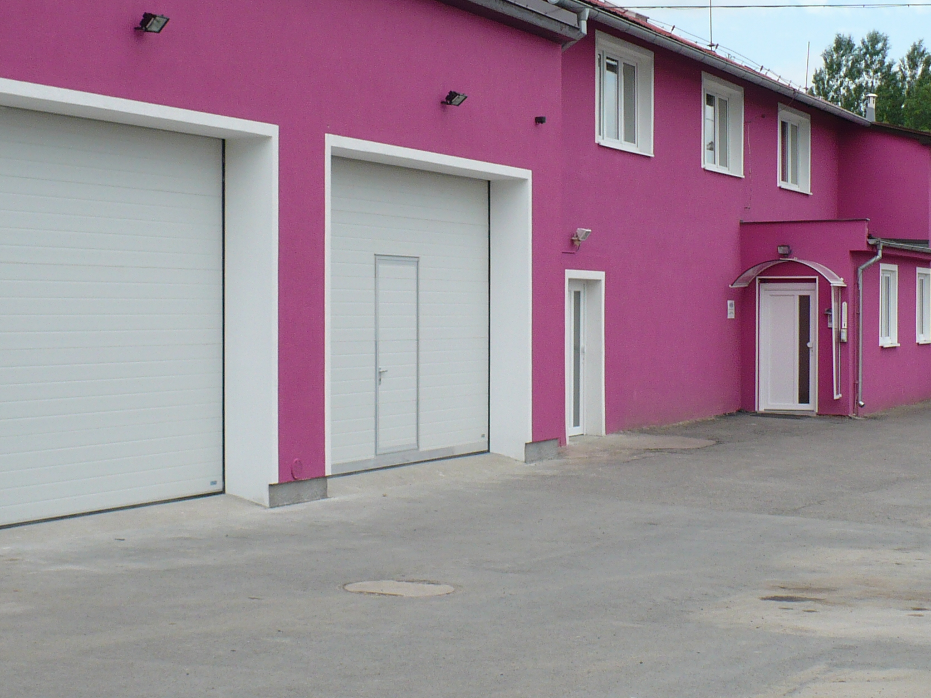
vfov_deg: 21.6
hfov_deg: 28.6
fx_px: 1829
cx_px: 445
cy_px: 334
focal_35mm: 68
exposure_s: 1/1000
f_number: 2.8
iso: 100
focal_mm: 6.1
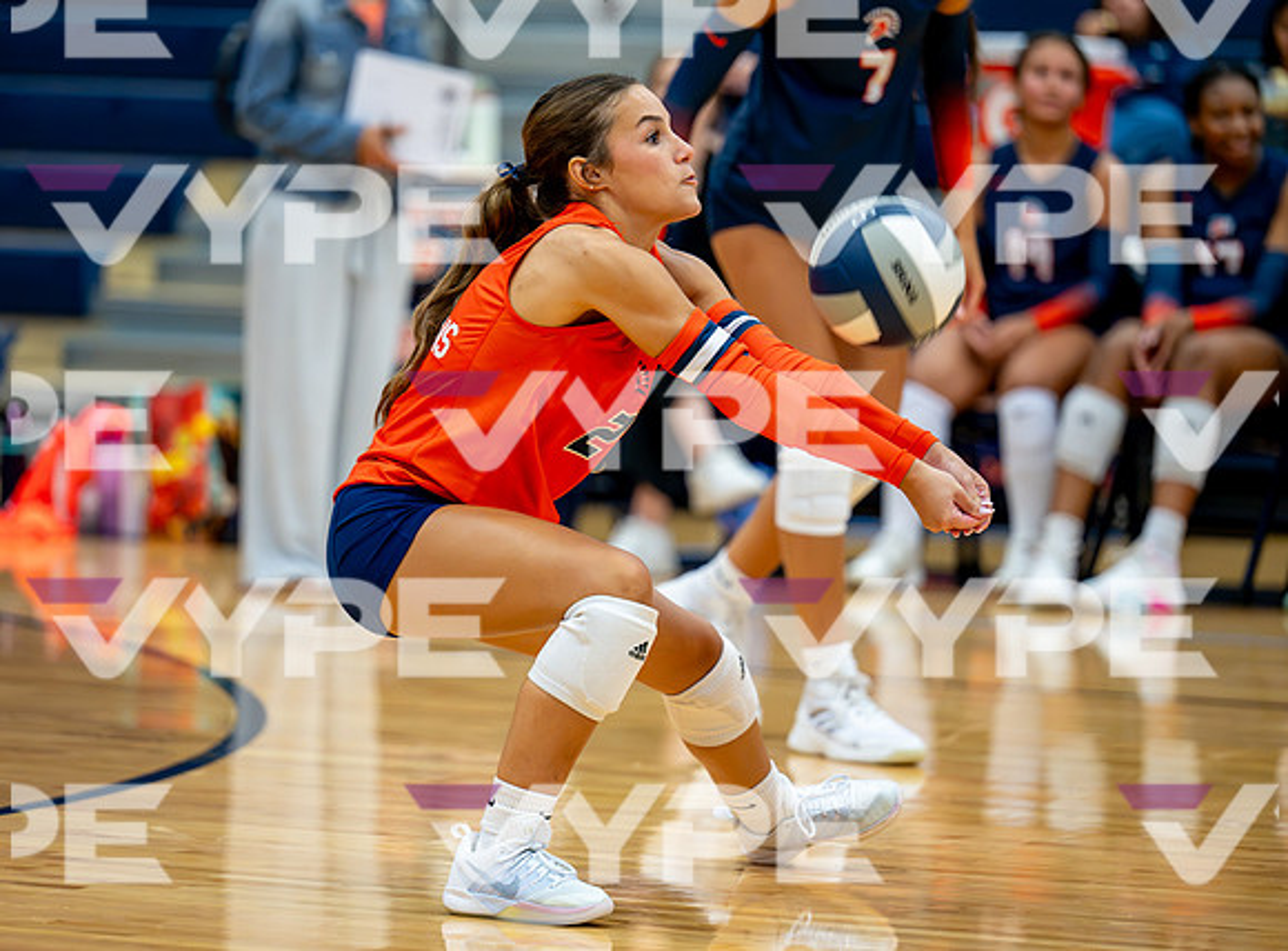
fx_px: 7110
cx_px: 547
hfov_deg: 10.3
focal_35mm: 192
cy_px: 469
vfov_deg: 7.6
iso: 4000
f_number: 2.8
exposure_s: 1/800
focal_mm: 165
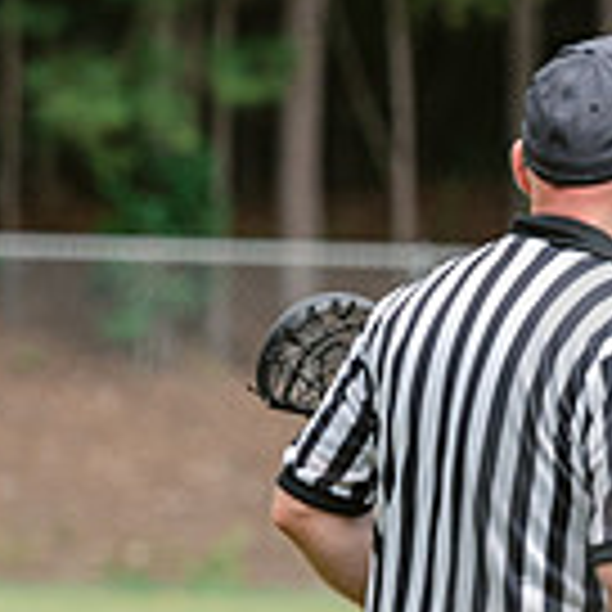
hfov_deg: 1.5
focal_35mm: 1127
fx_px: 22543
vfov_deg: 1.6
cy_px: 762
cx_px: 1641
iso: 250
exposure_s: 1/1000
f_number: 4
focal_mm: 180
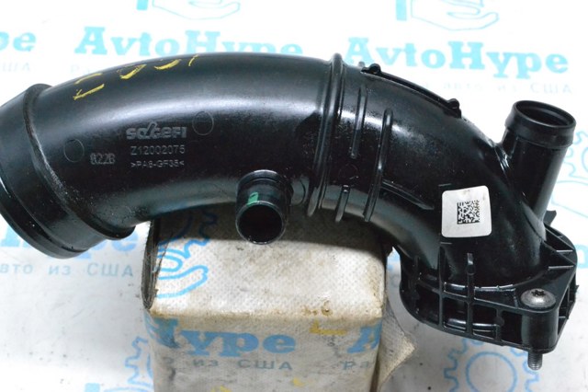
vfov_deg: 19.7
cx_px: 294
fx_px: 1126
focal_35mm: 69
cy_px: 196
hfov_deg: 29.3
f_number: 10
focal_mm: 46
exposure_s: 1/125
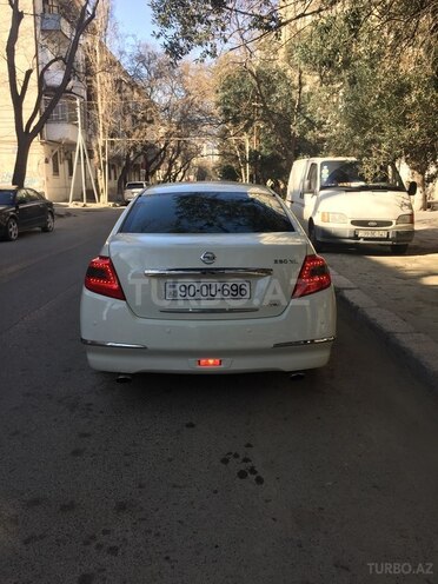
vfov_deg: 61.7
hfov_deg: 48.2
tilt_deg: -10.4
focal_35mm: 29
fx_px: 489
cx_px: 219
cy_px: 292
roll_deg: +1.2
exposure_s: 1/476
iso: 32
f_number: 2.2
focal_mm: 4.15
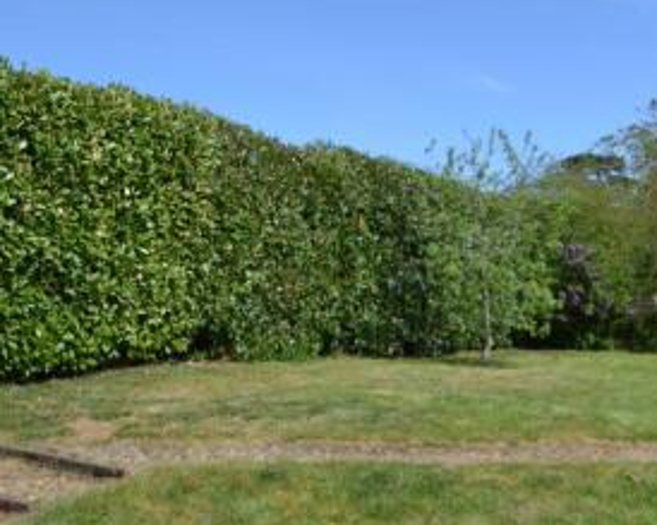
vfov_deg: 34.1
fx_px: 855
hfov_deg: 41.5
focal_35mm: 44
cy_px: 279
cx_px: 436
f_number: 7.1
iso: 100
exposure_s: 1/200
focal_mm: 18
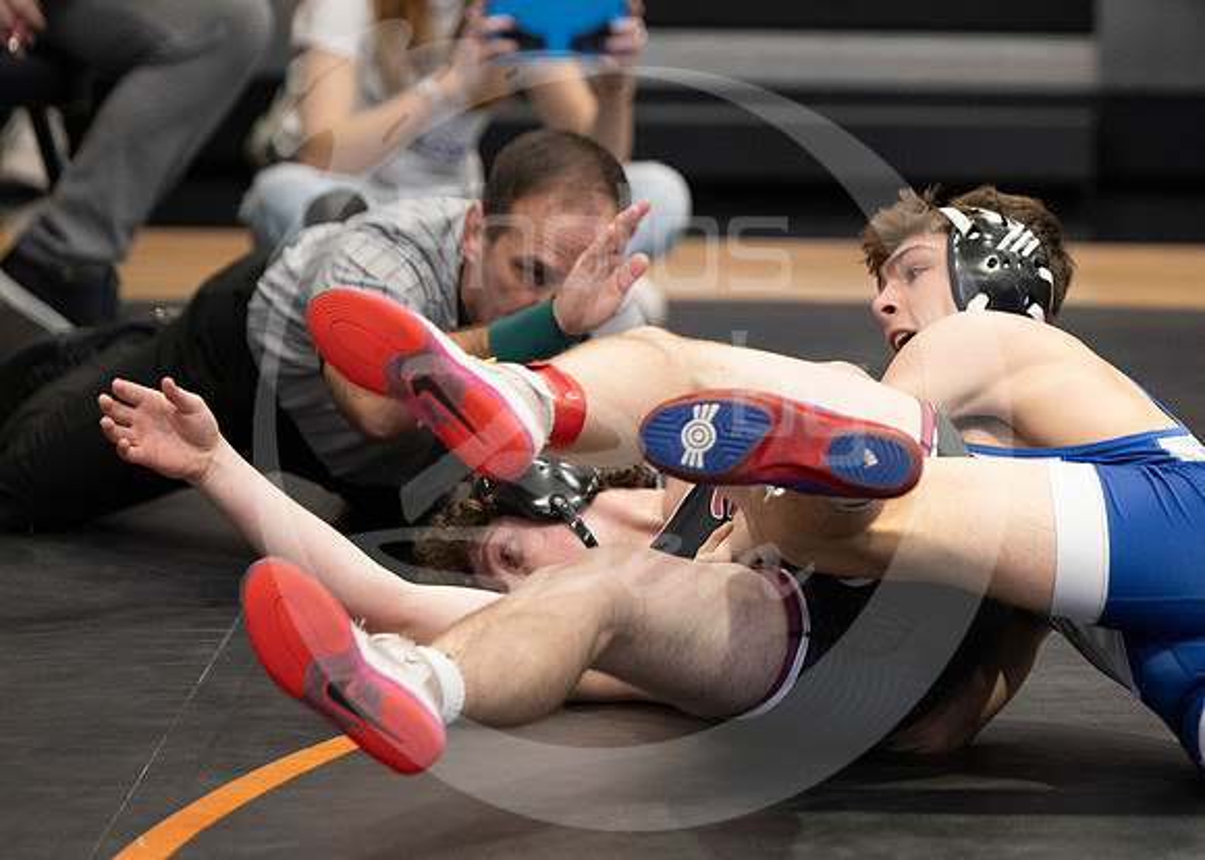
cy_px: 442
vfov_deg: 4.6
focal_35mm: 316
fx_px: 10797
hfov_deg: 6.4
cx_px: 760
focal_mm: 170
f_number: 2.8
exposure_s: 1/1000
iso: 3200
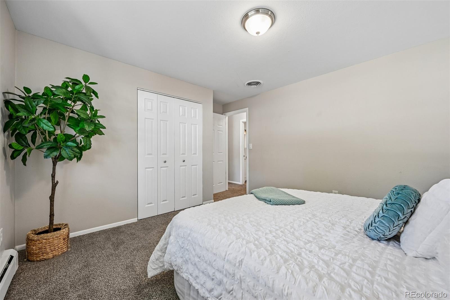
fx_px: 175
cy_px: 150
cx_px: 225
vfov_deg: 81.2
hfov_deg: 104.3
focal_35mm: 14
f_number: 9
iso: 400
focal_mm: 14
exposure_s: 1/15
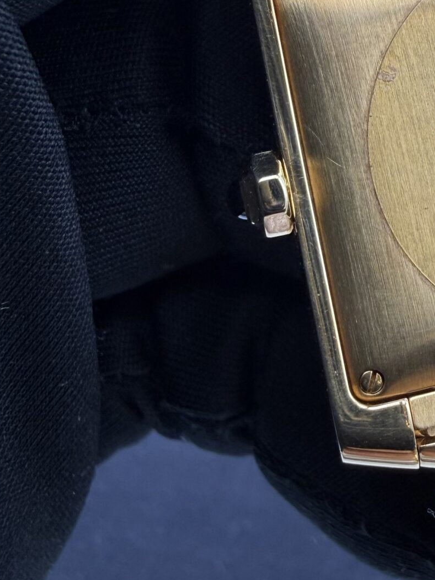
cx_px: 501
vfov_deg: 32.9
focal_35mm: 58
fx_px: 972
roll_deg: -3.4
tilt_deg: -43.9
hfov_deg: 23.4
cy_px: 191
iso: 40
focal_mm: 2.22
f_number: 2.2
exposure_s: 1/102
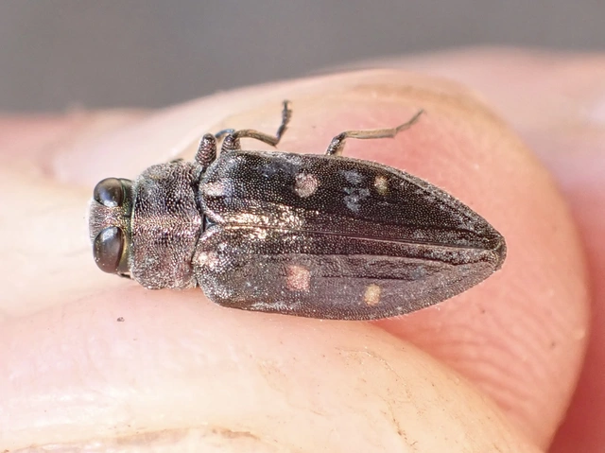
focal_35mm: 100
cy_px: 226
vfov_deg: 14.8
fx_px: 1746
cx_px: 302
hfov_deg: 19.7
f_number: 4.9
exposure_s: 1/160
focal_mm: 18
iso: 500
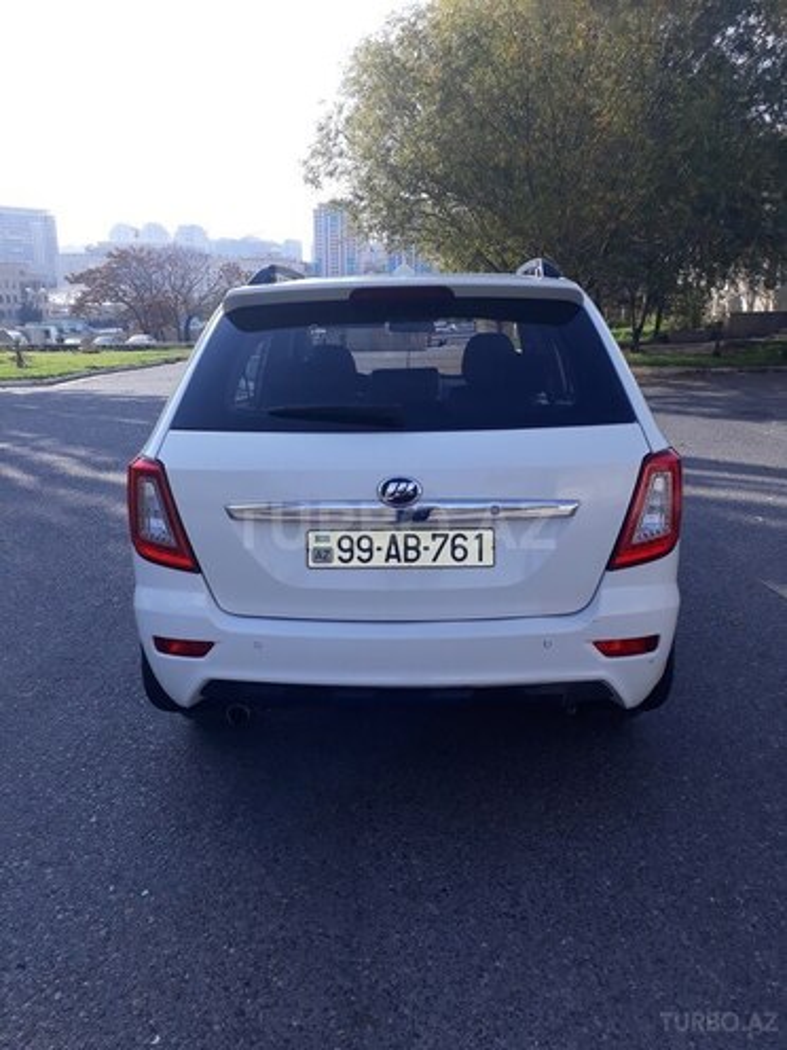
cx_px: 394
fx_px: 818
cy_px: 525
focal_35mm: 27
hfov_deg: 51.4
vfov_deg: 65.3
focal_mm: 3.6
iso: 40
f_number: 1.9
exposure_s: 1/946
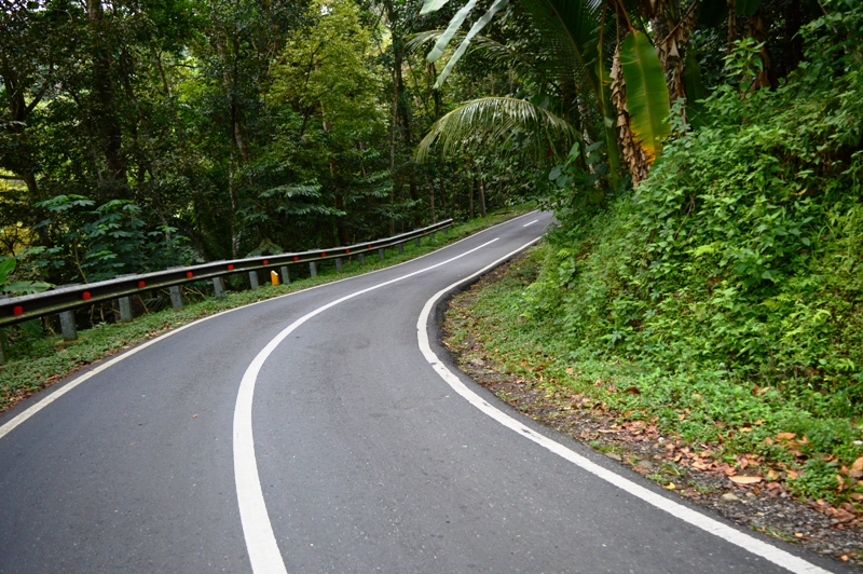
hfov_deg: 57.3
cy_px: 287
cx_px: 432
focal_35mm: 33
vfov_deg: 39.9
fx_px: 790
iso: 800
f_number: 3.8
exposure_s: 1/500
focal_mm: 22
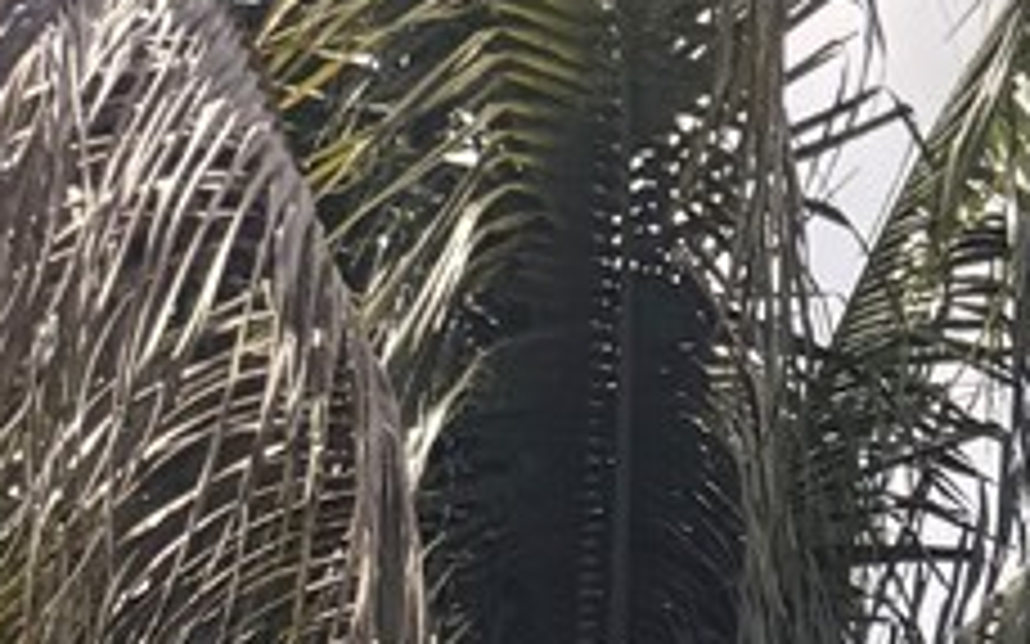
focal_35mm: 178
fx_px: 4995
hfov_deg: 11.2
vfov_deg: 5.5
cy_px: 3220
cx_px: 1669
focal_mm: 6.76
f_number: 1.78
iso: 80
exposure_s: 1/5319
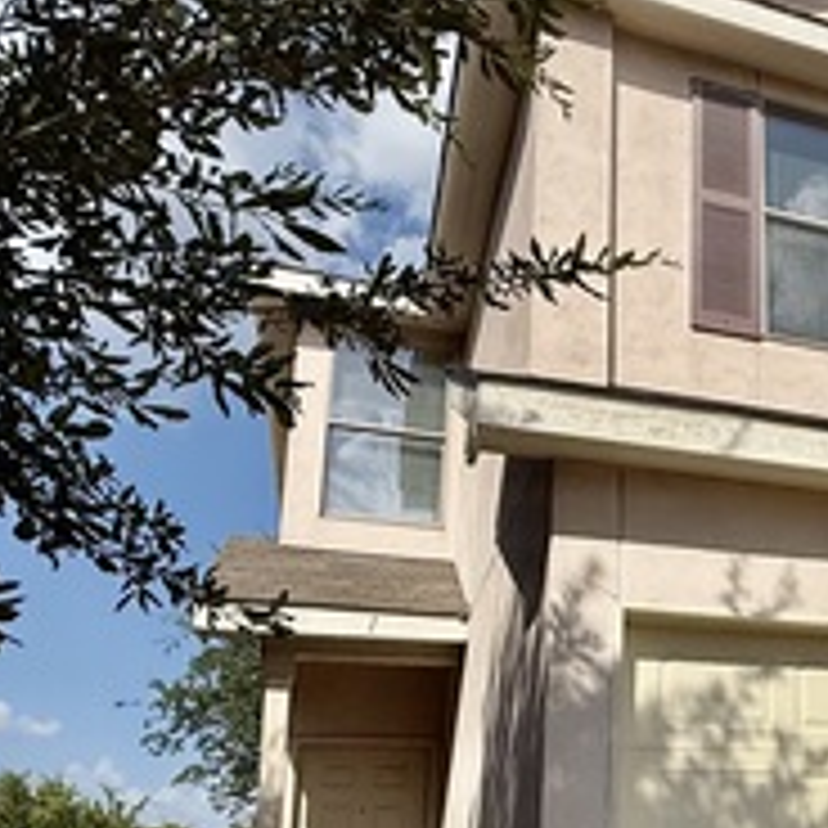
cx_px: 882
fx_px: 1164
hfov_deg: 34.5
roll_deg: +2.0
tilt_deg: +13.8
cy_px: 639
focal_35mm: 43
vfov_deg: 38.0
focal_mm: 2.22
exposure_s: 1/6803
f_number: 2.2
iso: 64
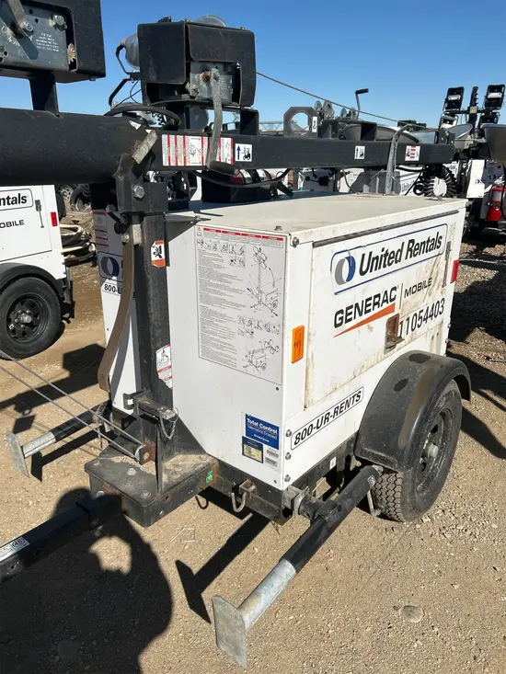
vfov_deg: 67.3
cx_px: 253
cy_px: 337
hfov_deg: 53.1
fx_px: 507
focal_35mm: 26
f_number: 1.5
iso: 50
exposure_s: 1/9434
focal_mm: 5.7
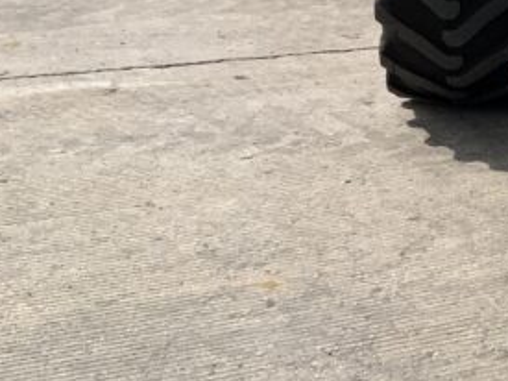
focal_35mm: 108
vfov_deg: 13.4
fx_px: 1584
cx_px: 844
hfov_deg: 16.1
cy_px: -59
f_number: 1.8
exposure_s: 1/2227
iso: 16
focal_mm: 3
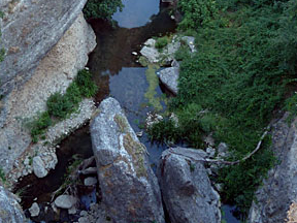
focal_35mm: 52
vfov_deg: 27.6
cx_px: 134
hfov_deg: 36.8
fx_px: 446
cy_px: 54
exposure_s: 1/30
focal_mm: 4.1
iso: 80
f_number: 3.3
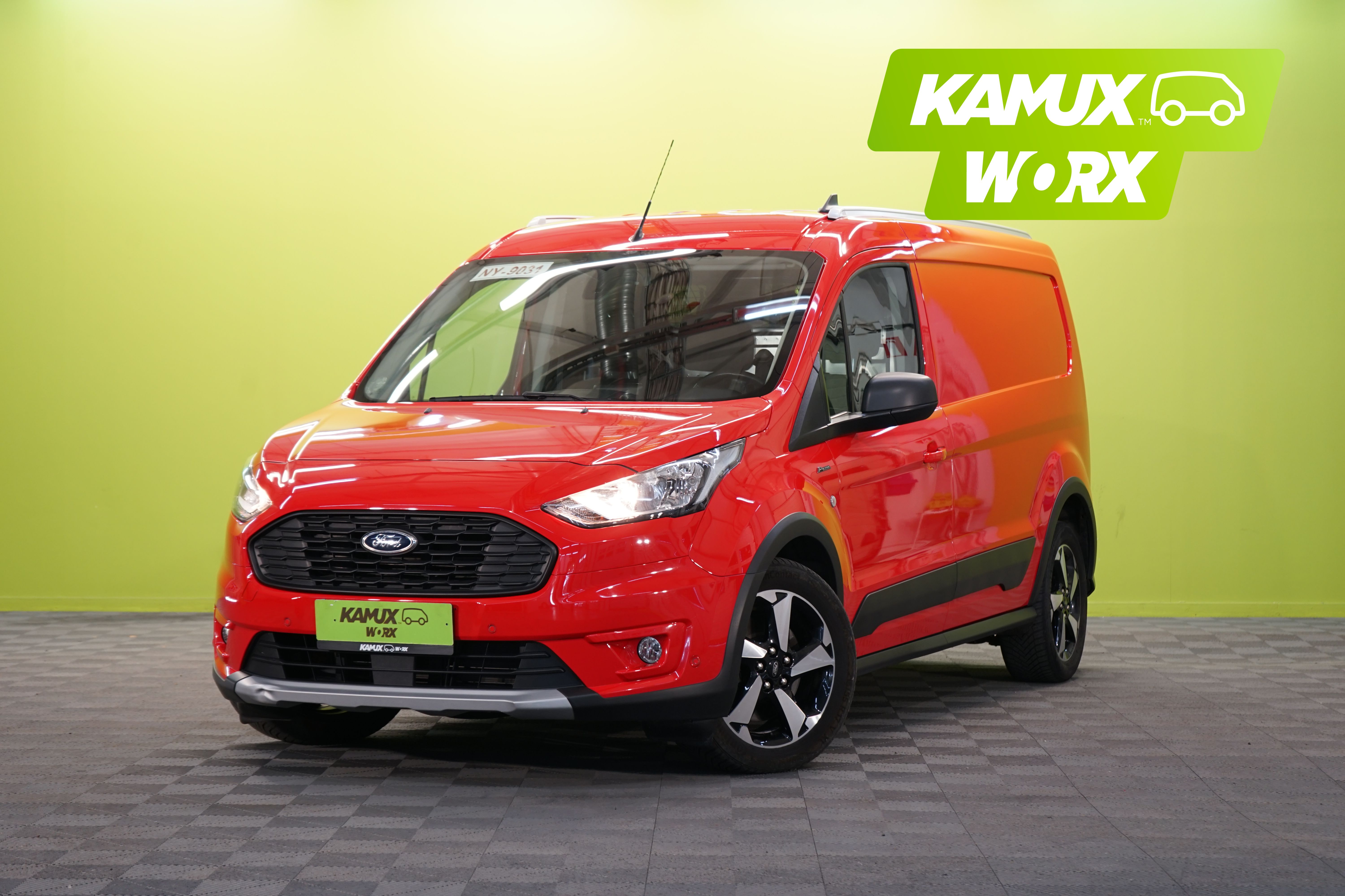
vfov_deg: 19.5
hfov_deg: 28.8
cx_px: 672
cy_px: 448
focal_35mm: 70
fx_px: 2615
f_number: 5.6
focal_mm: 70
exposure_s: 1/25
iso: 400
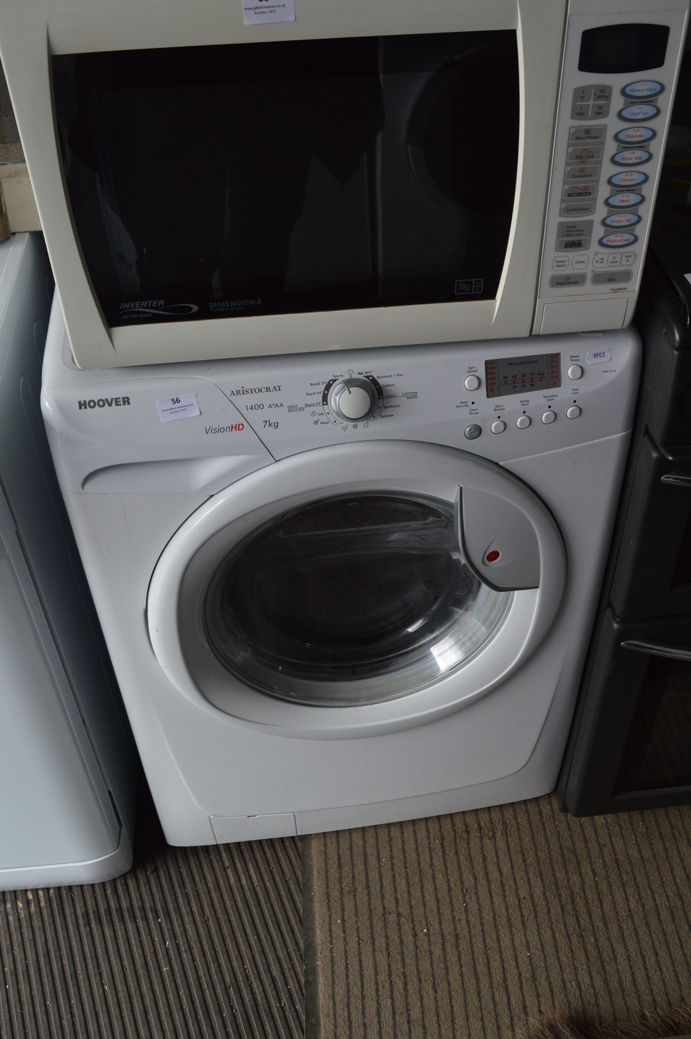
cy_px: 520
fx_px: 1038
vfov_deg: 53.2
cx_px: 346
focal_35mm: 36
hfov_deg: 36.8
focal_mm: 24
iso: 400
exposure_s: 1/125
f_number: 5.6
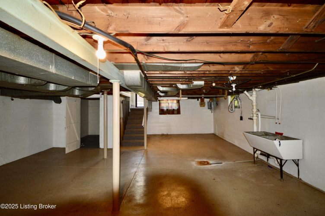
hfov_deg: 95.0
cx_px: 162
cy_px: 108
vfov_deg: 72.0
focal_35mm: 16
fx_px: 149
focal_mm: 11
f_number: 4
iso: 400
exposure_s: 1/80
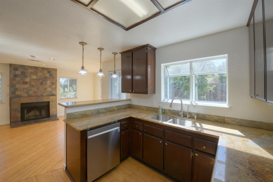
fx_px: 106
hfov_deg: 104.3
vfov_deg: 81.2
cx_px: 136
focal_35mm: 14
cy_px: 91
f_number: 10
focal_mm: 14
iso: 400
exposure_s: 1/125
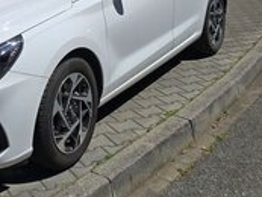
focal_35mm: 65
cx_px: -30
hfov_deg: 27.2
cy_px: -62
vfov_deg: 20.6
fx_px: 492
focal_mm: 6.3
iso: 12
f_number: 1.7
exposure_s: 1/1645
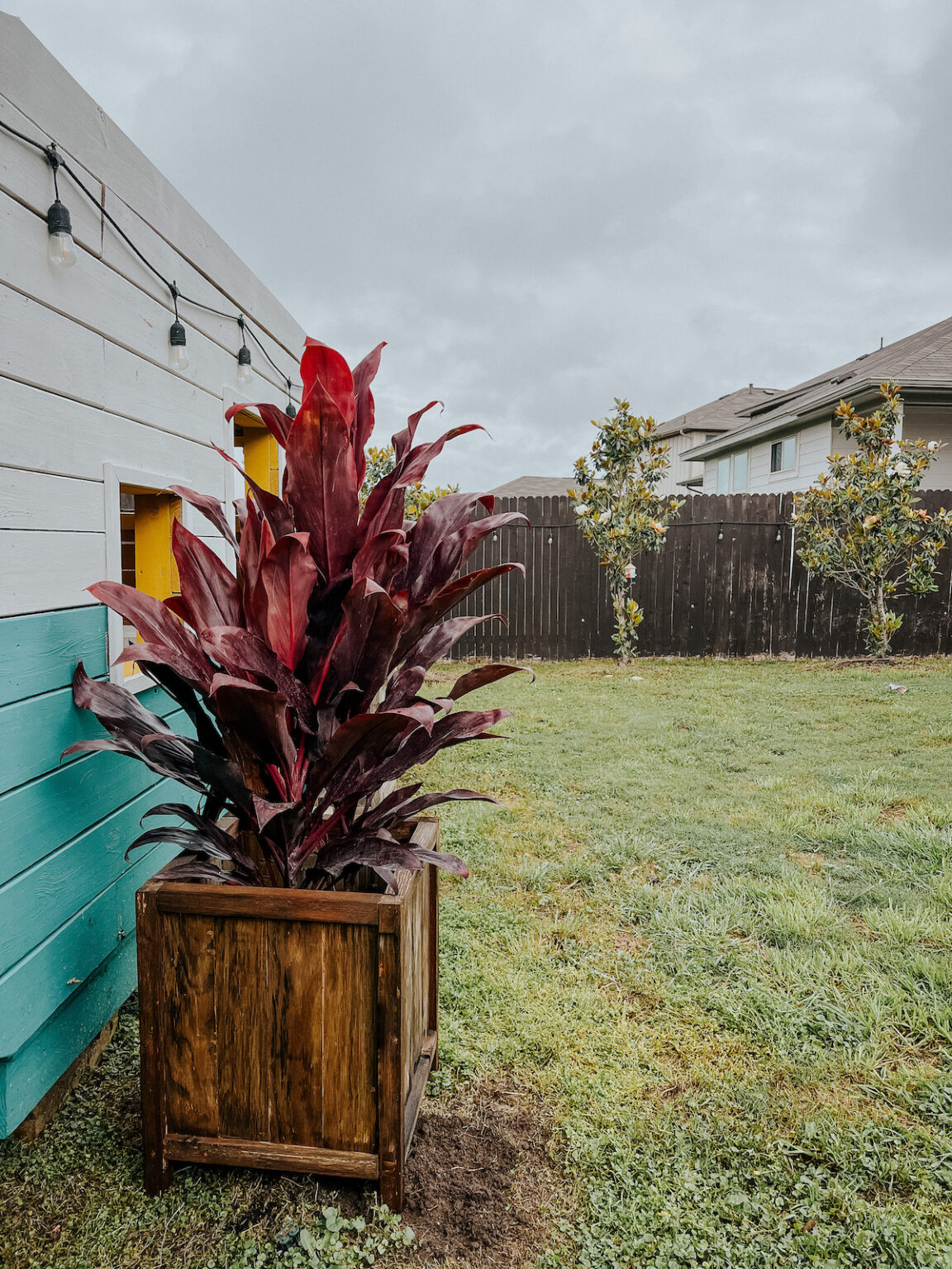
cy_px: 634
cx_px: 476
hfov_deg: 53.1
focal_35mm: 26
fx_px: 953
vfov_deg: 67.3
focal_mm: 5.7
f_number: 1.5
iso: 50
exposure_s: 1/1800
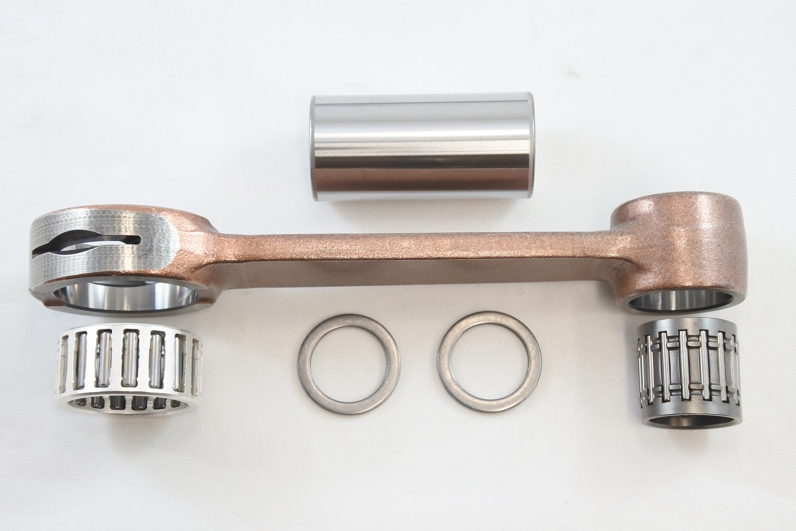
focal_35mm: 61
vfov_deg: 22.3
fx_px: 1349
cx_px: 398
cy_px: 266
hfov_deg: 32.9
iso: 800
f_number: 5
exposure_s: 1/125
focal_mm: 22.7
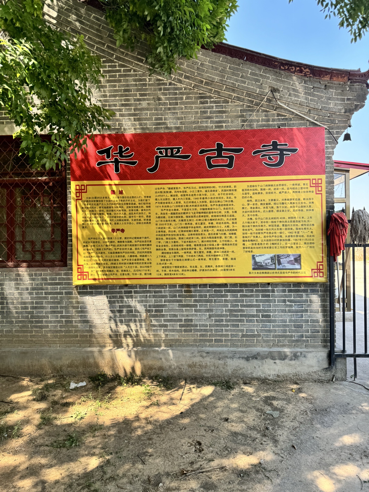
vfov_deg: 71.6
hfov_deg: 56.8
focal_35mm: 24
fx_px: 341
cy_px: 246
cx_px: 184
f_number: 1.78
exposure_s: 1/425
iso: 80
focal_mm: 6.76
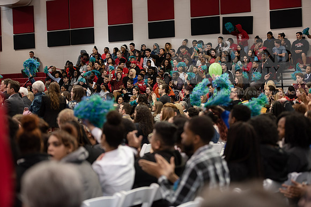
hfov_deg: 23.9
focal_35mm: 85
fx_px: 734
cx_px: 156
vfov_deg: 16.1
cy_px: 104
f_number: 2.8
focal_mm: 85
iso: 1250
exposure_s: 1/200
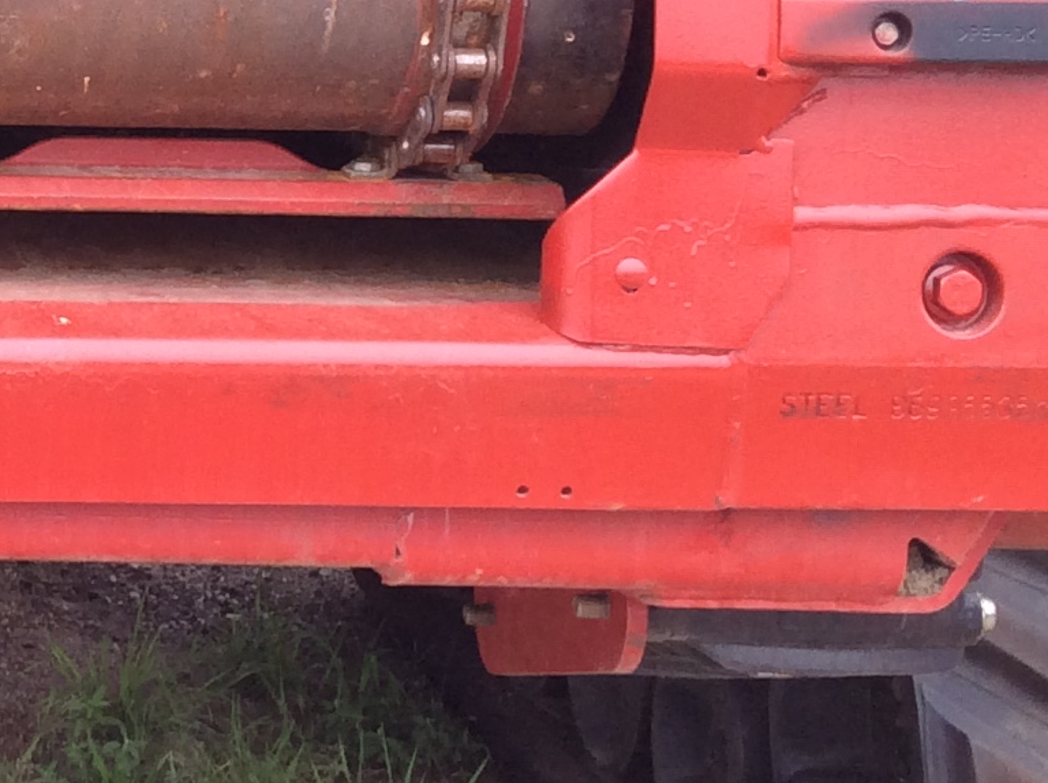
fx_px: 3266
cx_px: -422
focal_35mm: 108
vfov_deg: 13.5
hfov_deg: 16.9
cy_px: 23
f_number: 2.4
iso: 32
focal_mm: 3.3
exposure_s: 1/128
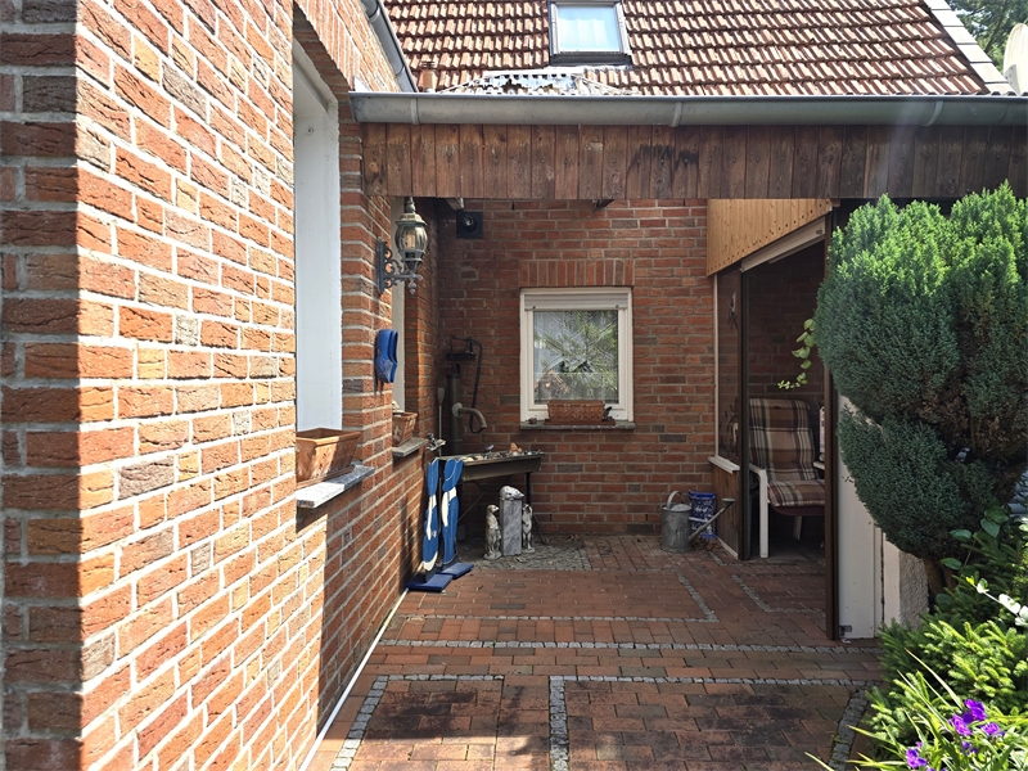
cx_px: 514
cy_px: 386
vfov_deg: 58.9
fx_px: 683
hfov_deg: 73.9
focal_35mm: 23
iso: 12
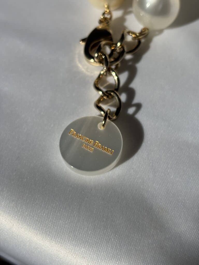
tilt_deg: -59.1
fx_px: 399
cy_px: 132
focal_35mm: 52
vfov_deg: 36.8
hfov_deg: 28.0
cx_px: 100
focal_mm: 5.96
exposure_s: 1/2342
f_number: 1.6
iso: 32
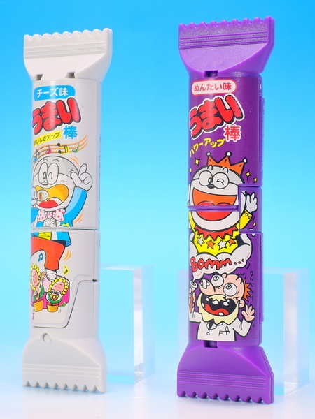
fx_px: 1153
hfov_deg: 15.6
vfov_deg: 20.7
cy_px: 210
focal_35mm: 95
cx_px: 158
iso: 80
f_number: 6.3
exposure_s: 1/1.3
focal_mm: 20.2
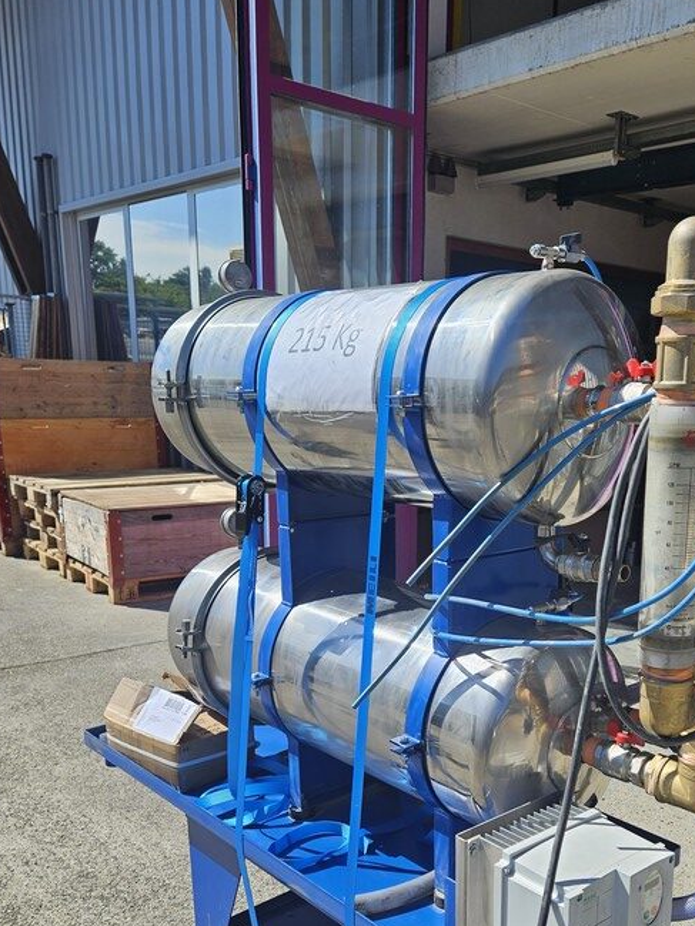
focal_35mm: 34
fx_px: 910
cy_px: 624
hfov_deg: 40.9
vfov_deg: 52.8
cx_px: 498
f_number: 1.8
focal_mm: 5.4
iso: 25
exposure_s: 1/1580
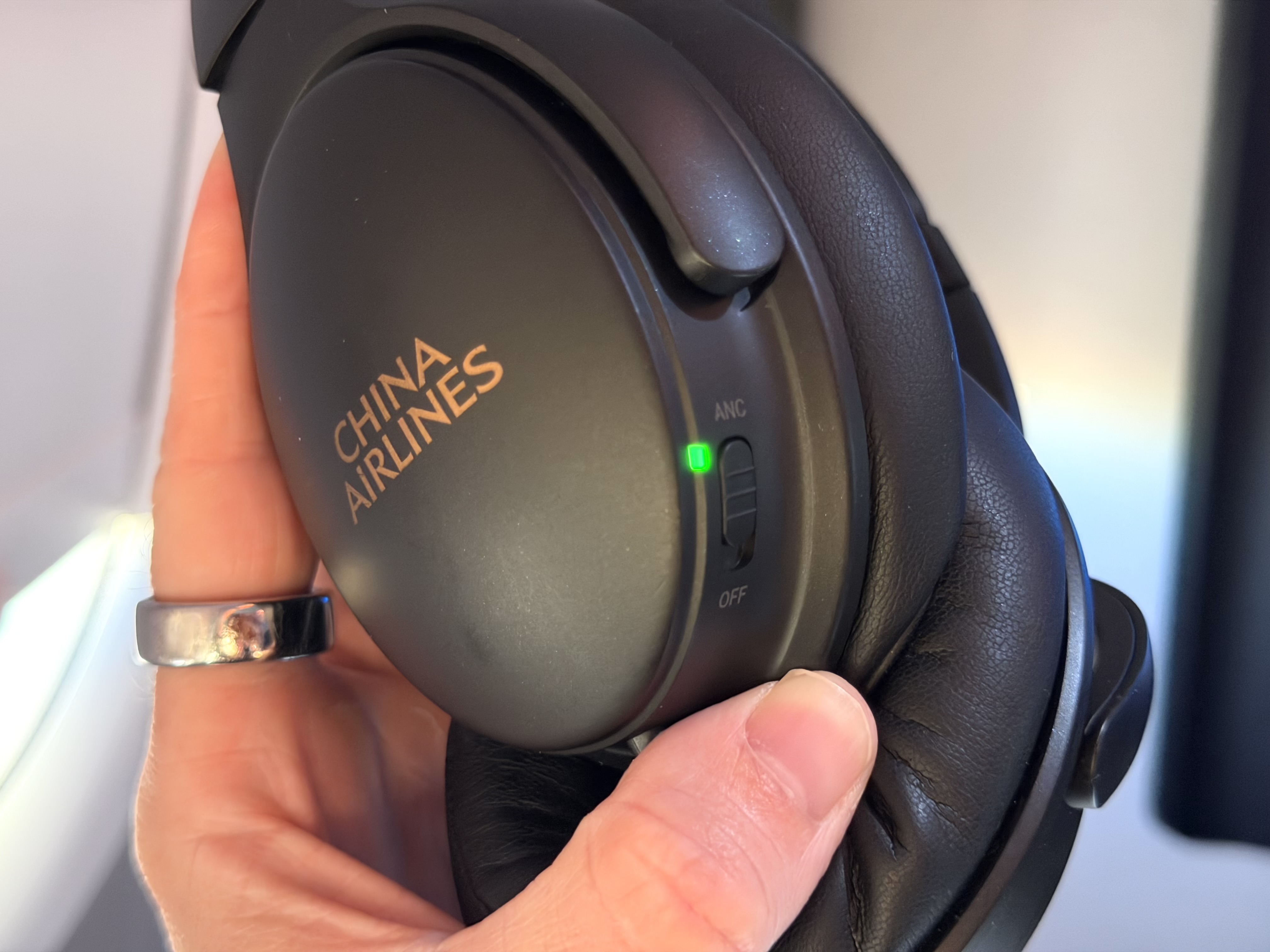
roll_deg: +1.0
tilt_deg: -17.4
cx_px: 635
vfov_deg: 30.3
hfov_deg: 39.7
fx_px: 1761
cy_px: 476
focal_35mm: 48
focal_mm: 6.76
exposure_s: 1/37
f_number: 1.78
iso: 500
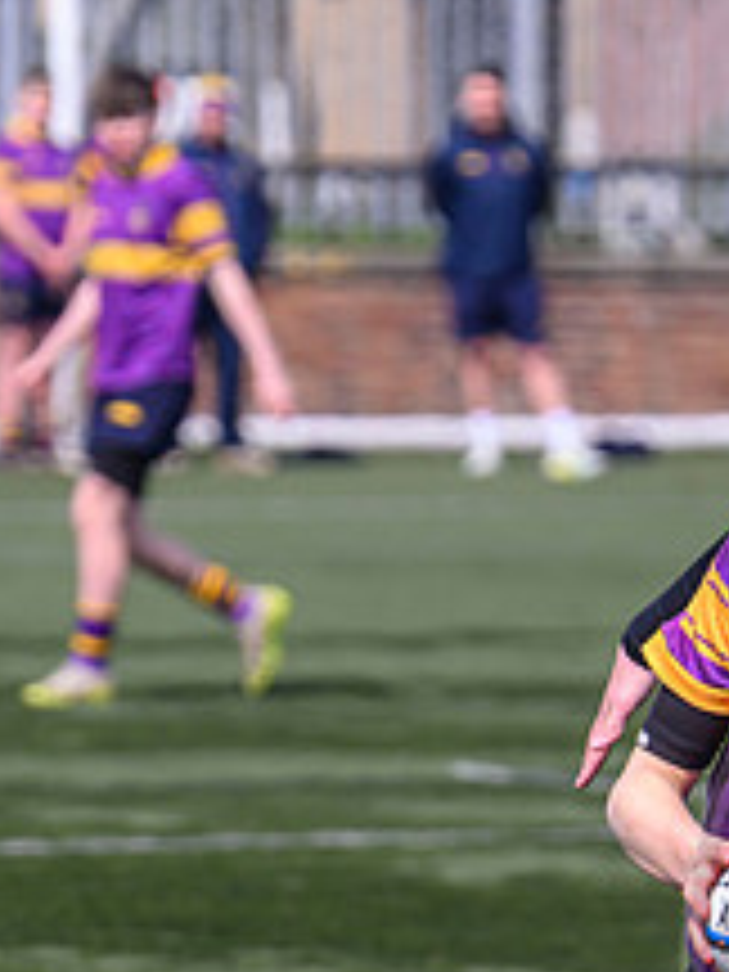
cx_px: 827
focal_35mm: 466
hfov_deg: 3.2
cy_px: 1074
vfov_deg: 4.2
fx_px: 13085
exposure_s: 1/4000
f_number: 4
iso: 500
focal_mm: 145
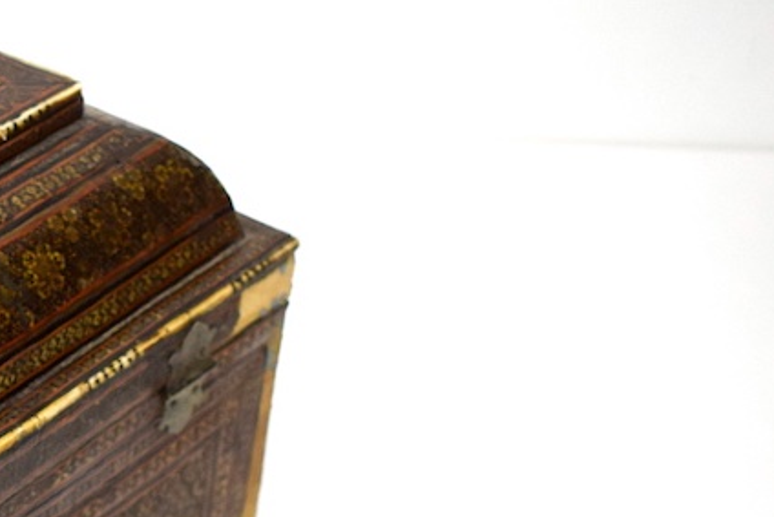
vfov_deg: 13.2
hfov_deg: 18.5
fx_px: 2194
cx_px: -265
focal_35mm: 102
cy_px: 540
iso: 640
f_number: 4
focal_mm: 24
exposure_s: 1/60
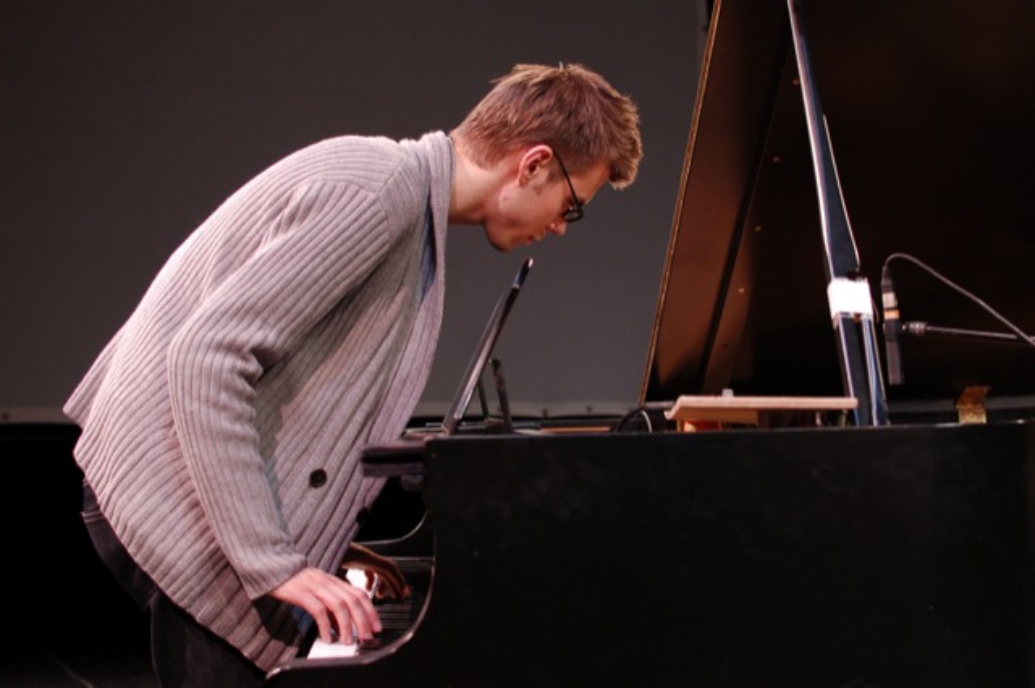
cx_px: 518
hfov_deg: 37.9
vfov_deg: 25.7
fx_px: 1507
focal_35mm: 52
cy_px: 344
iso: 800
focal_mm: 35
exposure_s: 1/50
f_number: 3.5
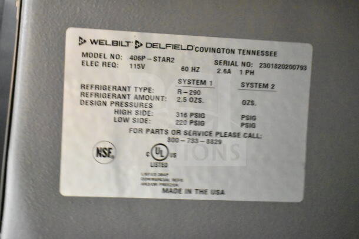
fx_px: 464
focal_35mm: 46
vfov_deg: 29.0
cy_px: 120
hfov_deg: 42.3
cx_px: 180
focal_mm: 31
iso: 22800
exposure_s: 1/50
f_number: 4.2
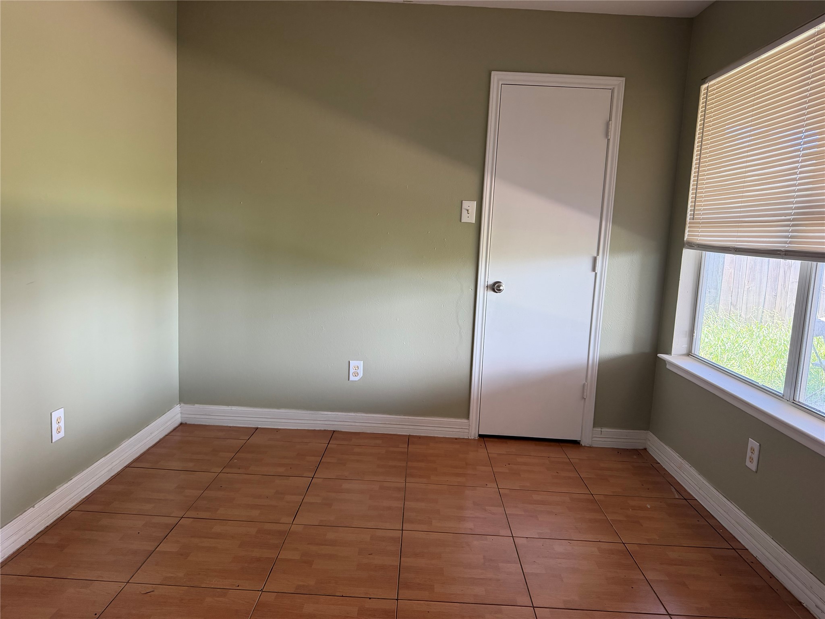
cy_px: 310
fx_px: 572
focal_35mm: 24
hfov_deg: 71.6
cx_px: 412
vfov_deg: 56.8
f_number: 1.78
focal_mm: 6.76
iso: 200
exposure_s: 1/104
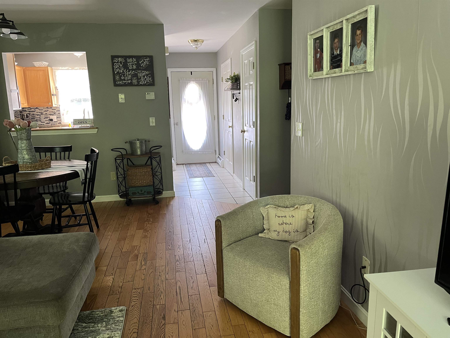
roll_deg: +1.8
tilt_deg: -11.2
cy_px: 169
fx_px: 338
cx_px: 225
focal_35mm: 26
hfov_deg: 67.3
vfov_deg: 53.1
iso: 250
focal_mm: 5.1
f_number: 1.6
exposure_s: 1/60
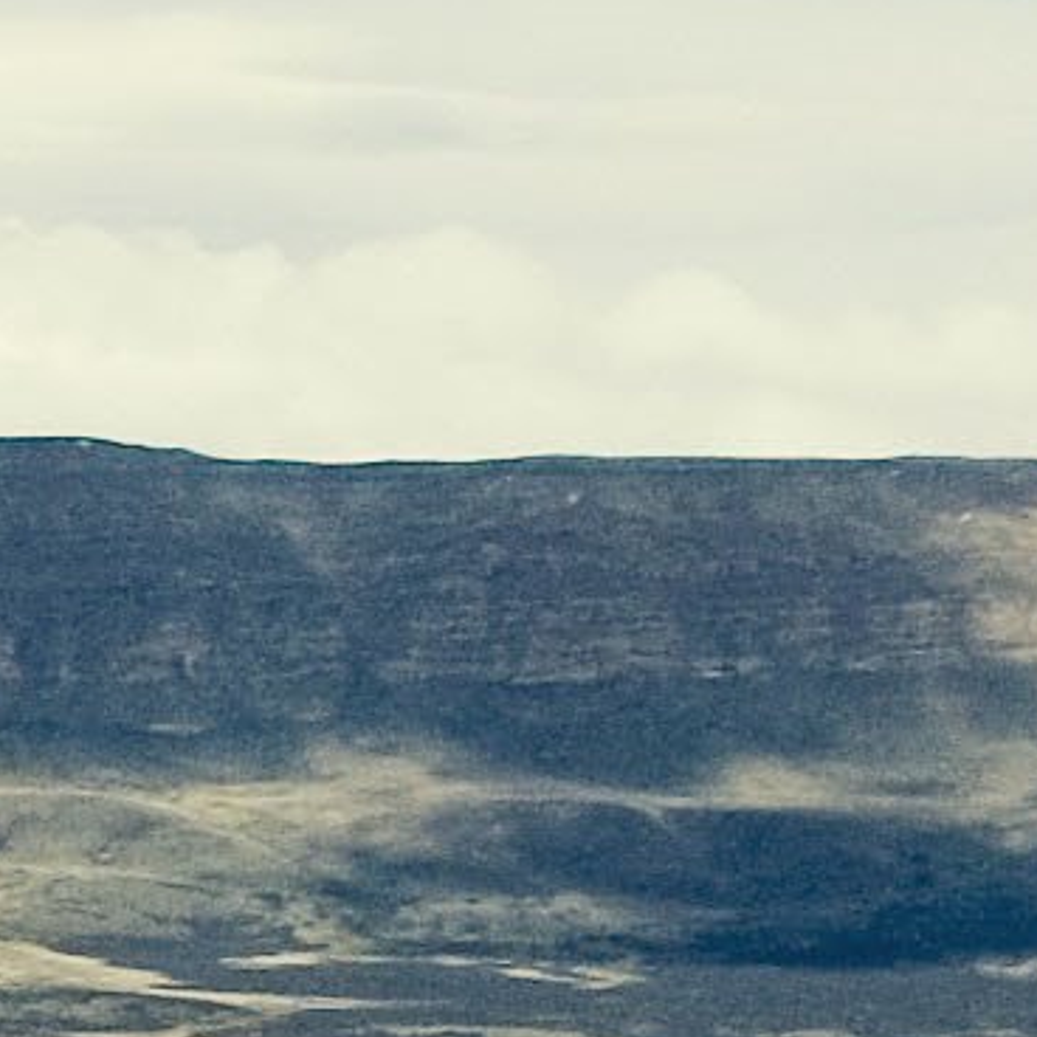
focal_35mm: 260
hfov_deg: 5.8
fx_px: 8828
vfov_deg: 6.6
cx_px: -3074
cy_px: 1722
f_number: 8
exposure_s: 1/400
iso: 200
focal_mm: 25
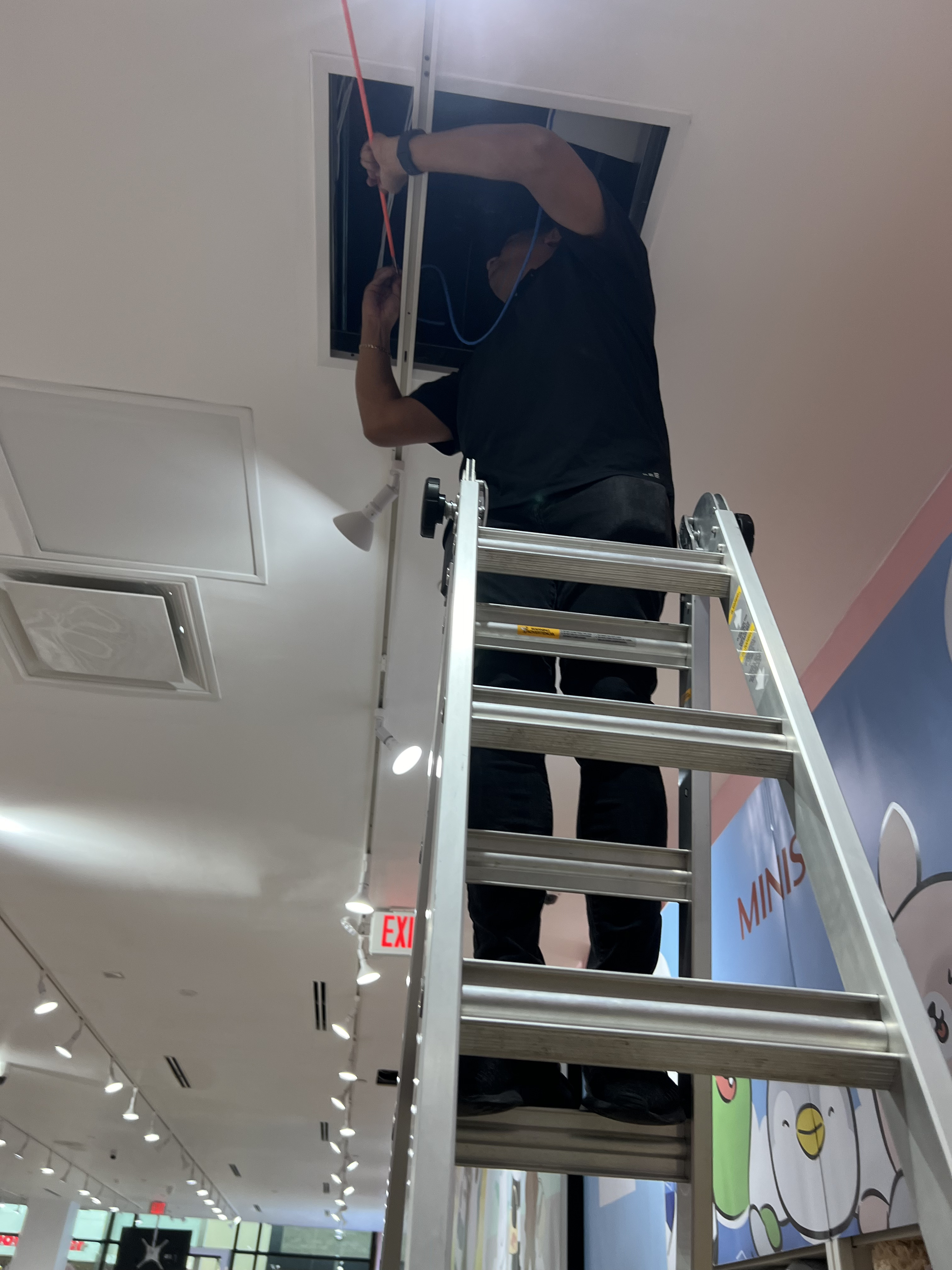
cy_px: 635
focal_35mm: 26
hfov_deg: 53.1
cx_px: 476
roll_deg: -2.2
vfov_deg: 67.3
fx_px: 953
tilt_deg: +35.3
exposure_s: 1/120
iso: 100
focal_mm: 5.7
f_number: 1.5
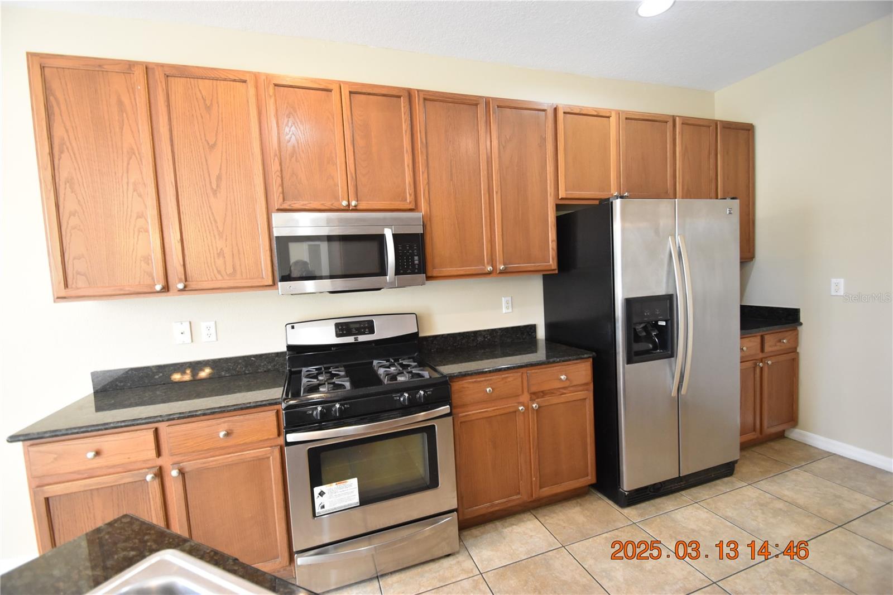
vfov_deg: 77.3
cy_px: 298
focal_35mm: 15
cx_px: 446
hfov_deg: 100.4
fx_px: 372
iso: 1800
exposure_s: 1/60
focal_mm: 10
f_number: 3.5
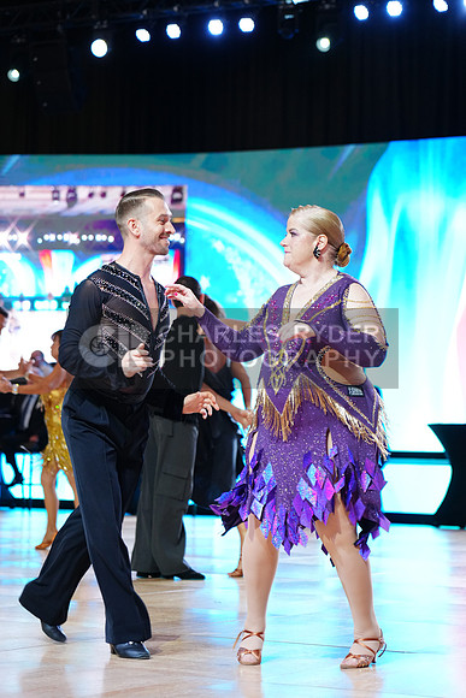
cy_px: 349
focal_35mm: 105
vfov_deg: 19.5
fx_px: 2037
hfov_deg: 13.0
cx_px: 233
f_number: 4
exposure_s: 1/200
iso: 2000
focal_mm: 105
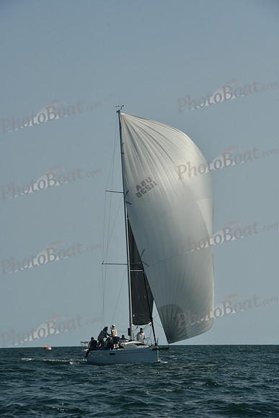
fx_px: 1801
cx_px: 140
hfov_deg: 8.9
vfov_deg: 13.2
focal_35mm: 155
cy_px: 209
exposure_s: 1/640
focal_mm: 155
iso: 320
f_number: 10
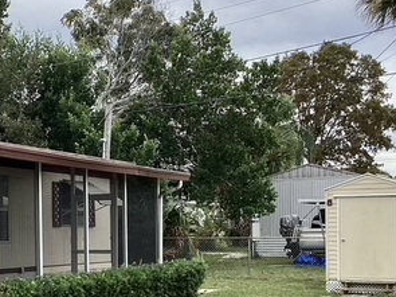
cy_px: 235
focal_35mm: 70
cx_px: 50
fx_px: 800
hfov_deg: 27.0
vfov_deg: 20.8
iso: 25
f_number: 2.4
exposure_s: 1/727
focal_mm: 3.3
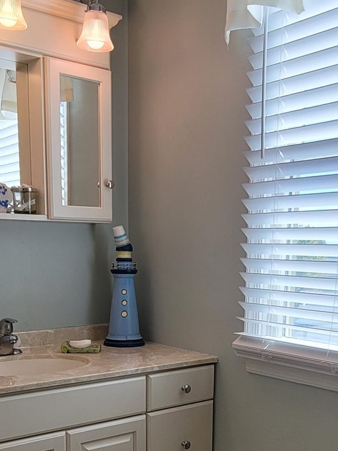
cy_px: 362
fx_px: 534
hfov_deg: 35.1
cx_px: 165
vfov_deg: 43.6
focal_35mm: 41
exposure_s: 1/151
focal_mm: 2.2
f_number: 2.2
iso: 64
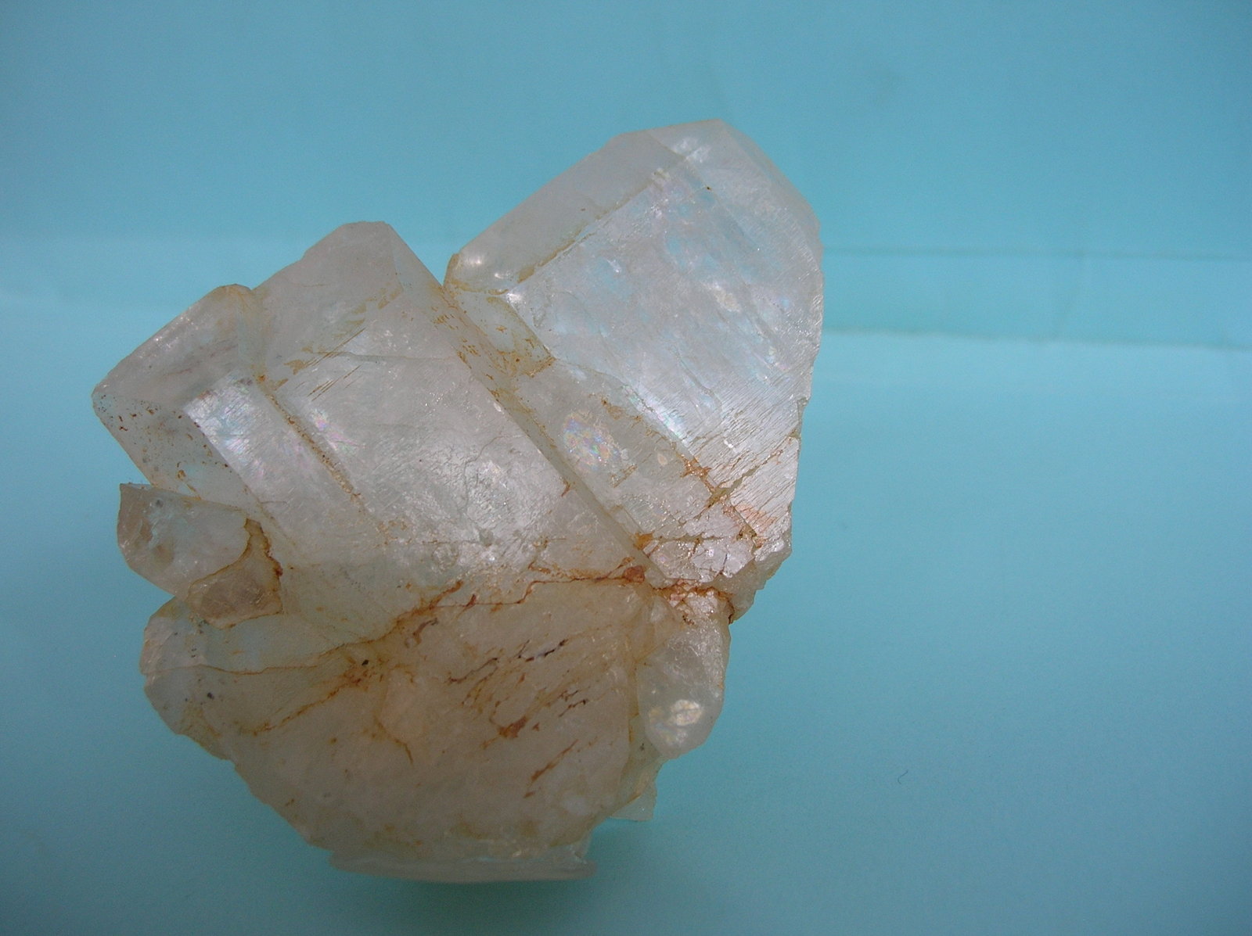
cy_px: 468
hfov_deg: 51.4
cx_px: 626
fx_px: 1301
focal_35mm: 36
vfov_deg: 39.6
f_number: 2.7
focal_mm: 6
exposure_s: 1/55.6
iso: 50
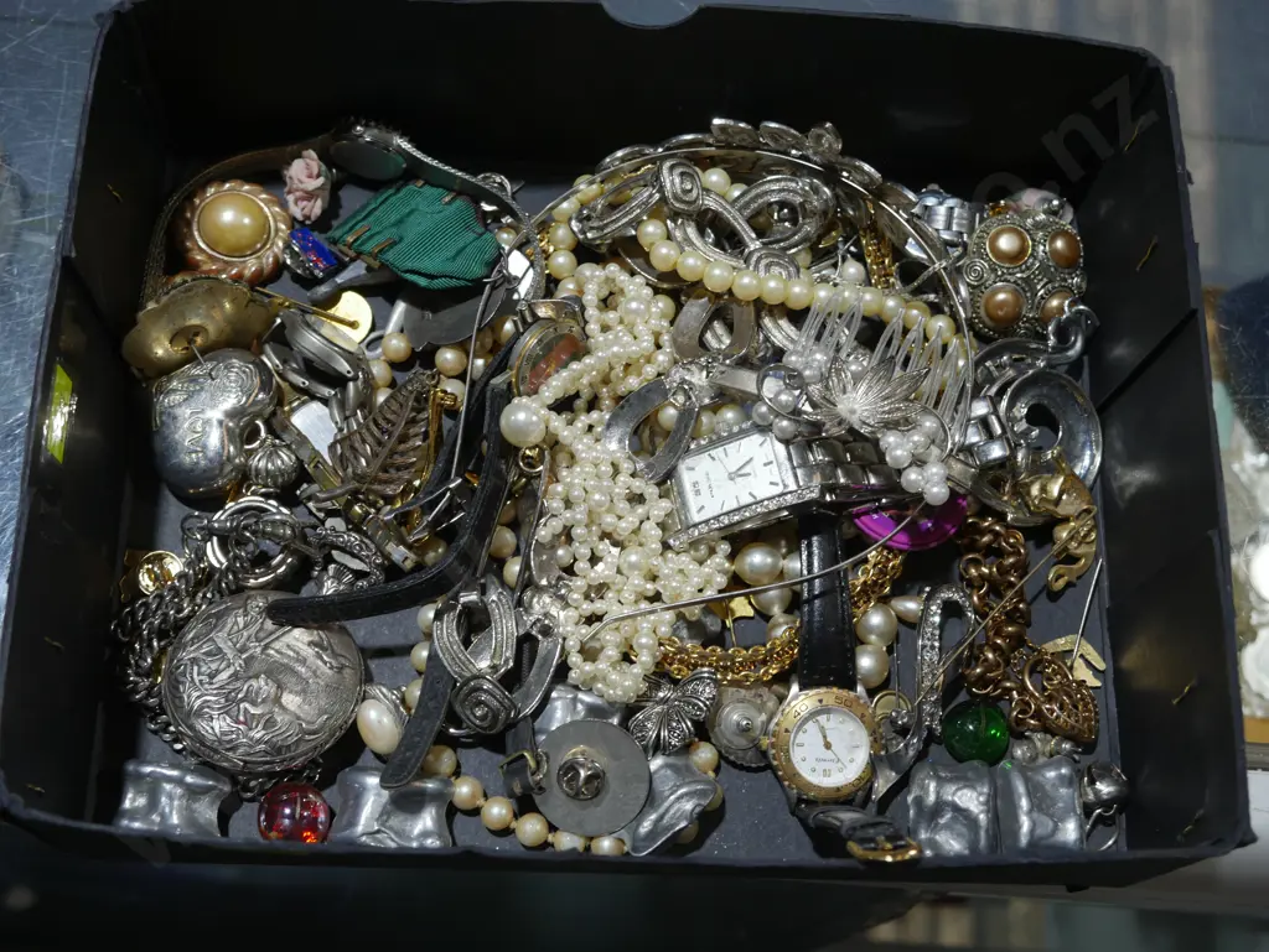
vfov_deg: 31.5
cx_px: 634
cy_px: 476
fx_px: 1687
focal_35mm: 46
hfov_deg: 41.2
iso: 250
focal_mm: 23
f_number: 5.1
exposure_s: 1/60
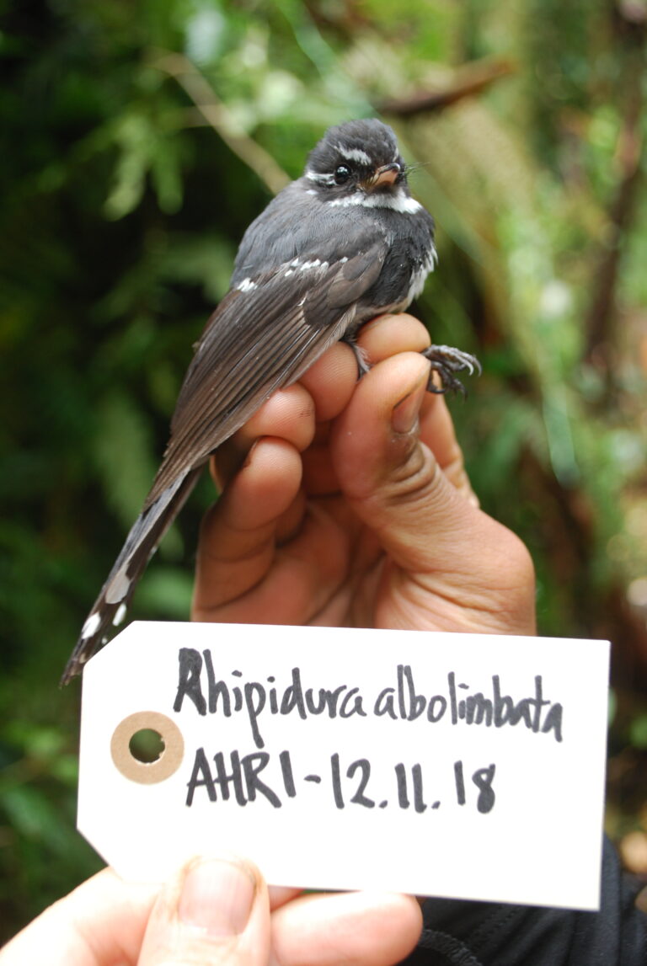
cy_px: 483
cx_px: 324
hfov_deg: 30.0
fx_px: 1209
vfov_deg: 43.6
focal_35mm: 45
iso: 280
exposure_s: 1/30
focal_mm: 30
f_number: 4.8
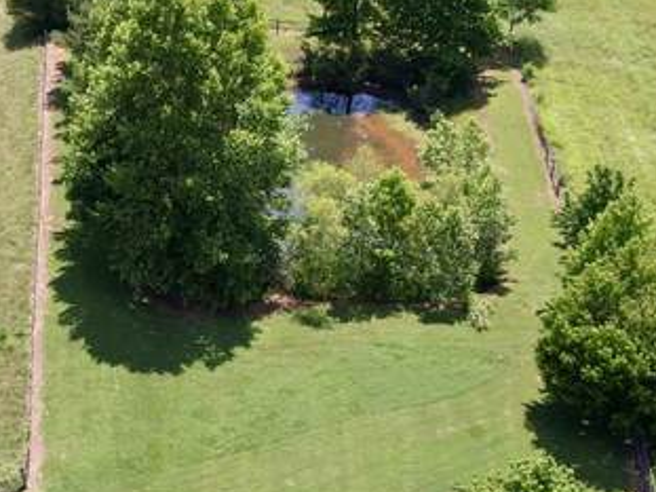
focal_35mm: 87
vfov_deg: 16.9
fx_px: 1648
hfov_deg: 21.9
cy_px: 305
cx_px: 49
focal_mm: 8.38
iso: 110
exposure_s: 1/1000
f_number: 2.8
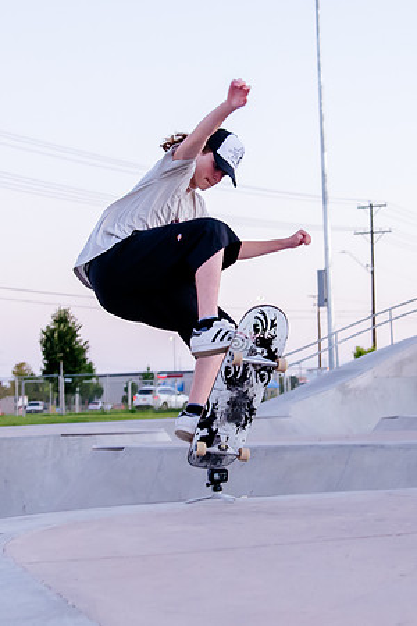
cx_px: 220
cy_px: 313
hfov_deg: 16.0
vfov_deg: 23.8
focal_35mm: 85
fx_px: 1484
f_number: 4
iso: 2000
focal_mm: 34
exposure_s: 1/250
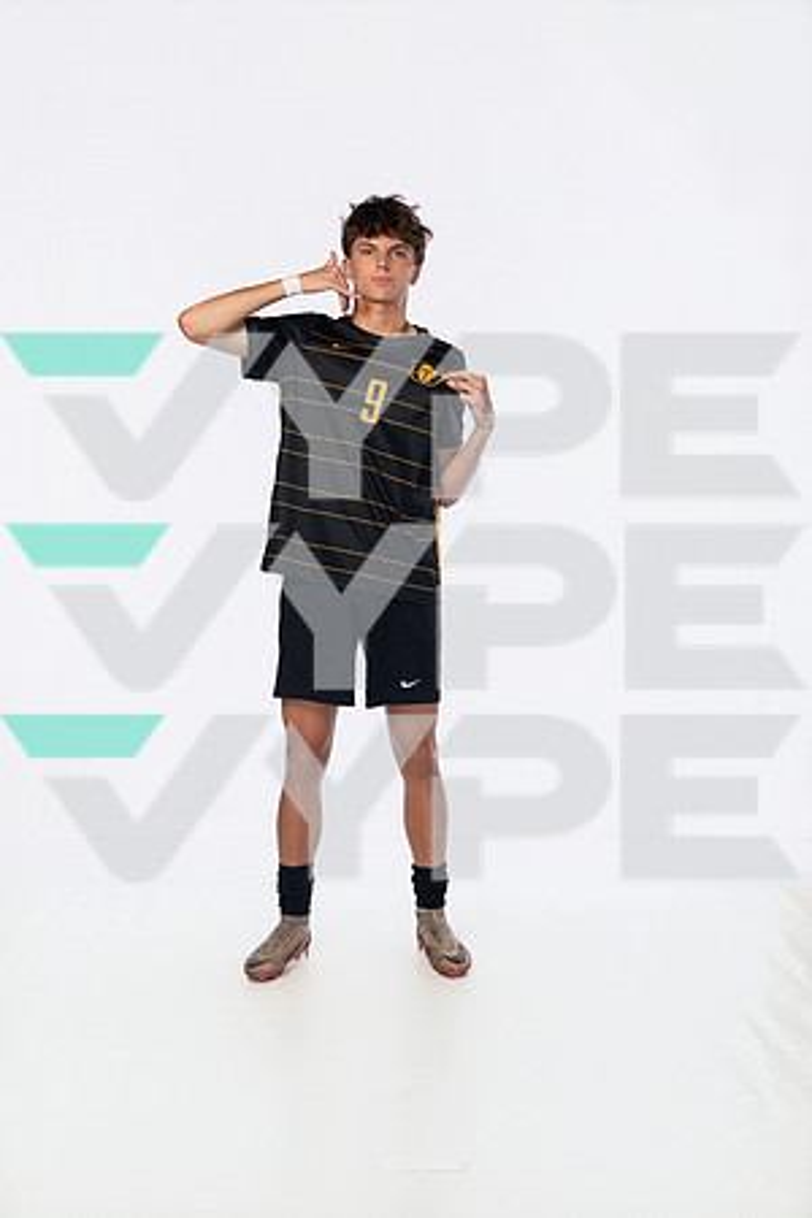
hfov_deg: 30.5
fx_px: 1489
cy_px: 609
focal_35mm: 44
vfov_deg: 44.5
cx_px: 406
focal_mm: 44
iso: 640
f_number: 6.3
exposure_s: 1/250
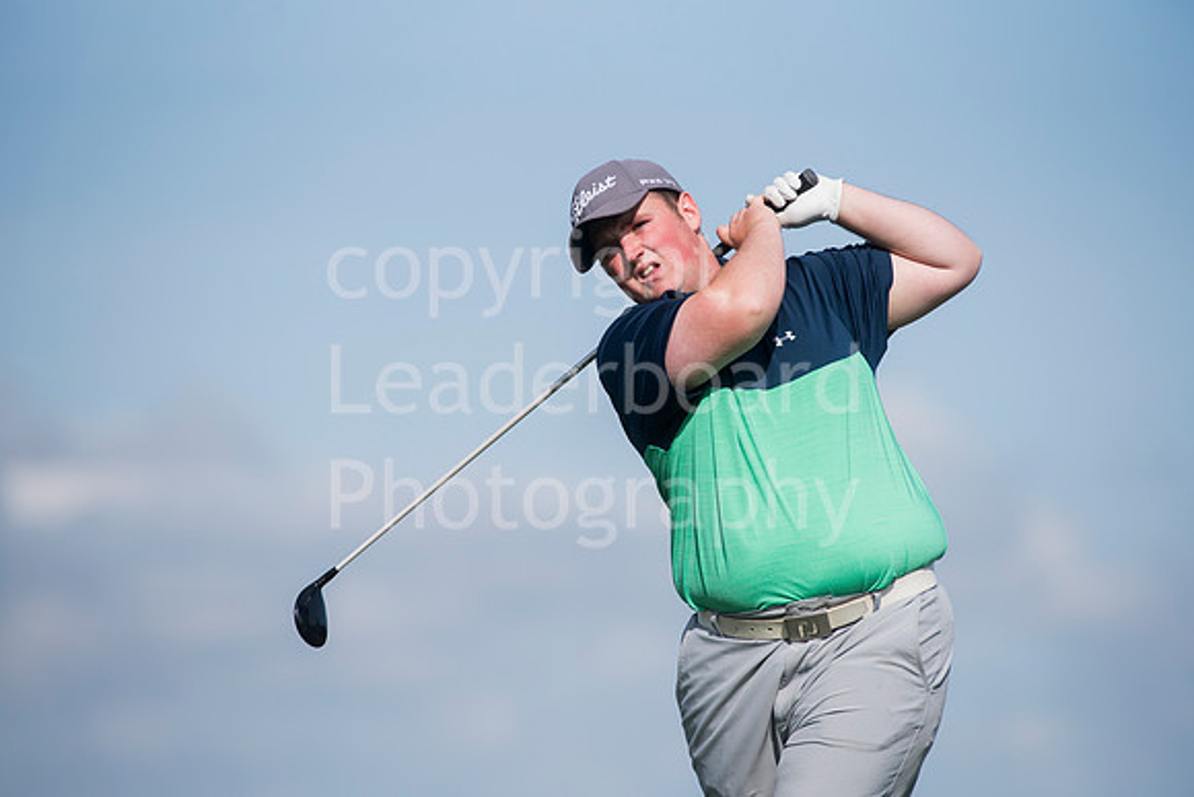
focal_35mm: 300
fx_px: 9952
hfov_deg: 6.9
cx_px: 597
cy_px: 398
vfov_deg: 4.6
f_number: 5.6
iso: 250
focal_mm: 300
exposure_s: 1/3200
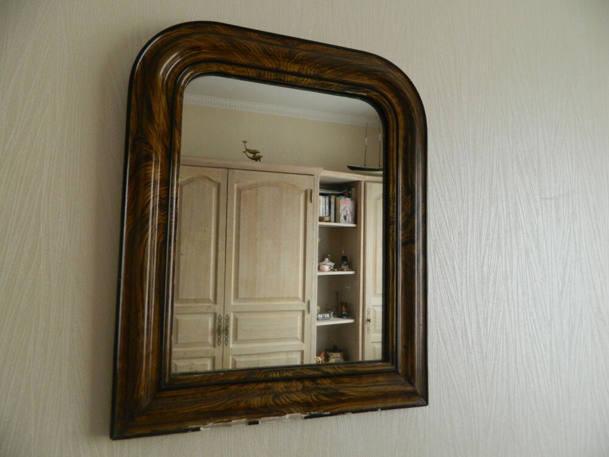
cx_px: 304
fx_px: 440
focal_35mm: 25
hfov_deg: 69.4
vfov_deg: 54.9
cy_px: 228
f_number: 3.1
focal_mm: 4.5
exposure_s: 1/30
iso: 200
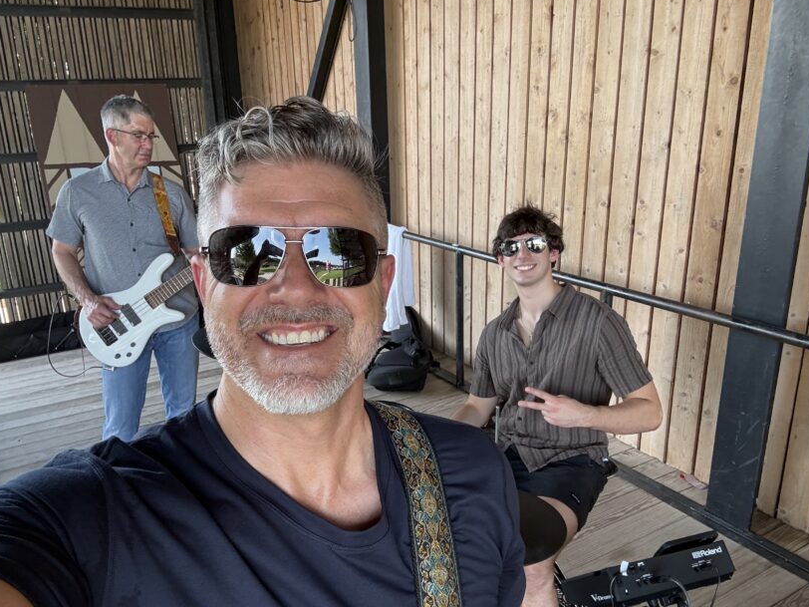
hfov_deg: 61.6
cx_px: 385
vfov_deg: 48.1
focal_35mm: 29
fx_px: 678
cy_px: 336
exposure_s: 1/122
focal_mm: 2.69
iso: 64
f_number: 1.9
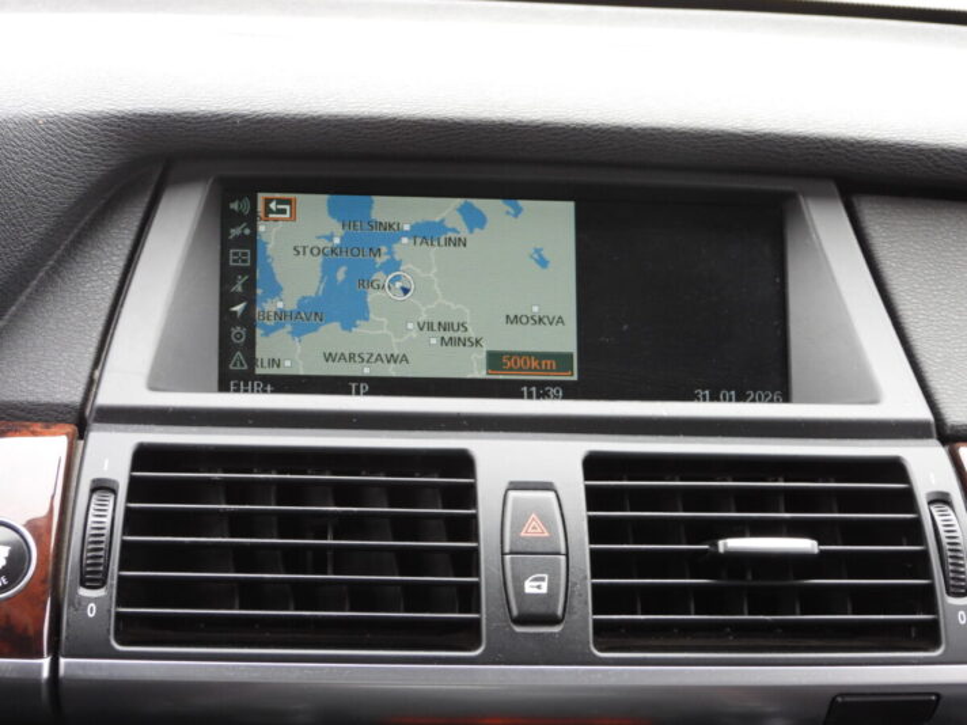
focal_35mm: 91
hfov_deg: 21.5
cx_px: 484
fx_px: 2542
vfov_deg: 16.2
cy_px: 362
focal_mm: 16.3
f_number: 3.5
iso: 320
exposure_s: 1/60
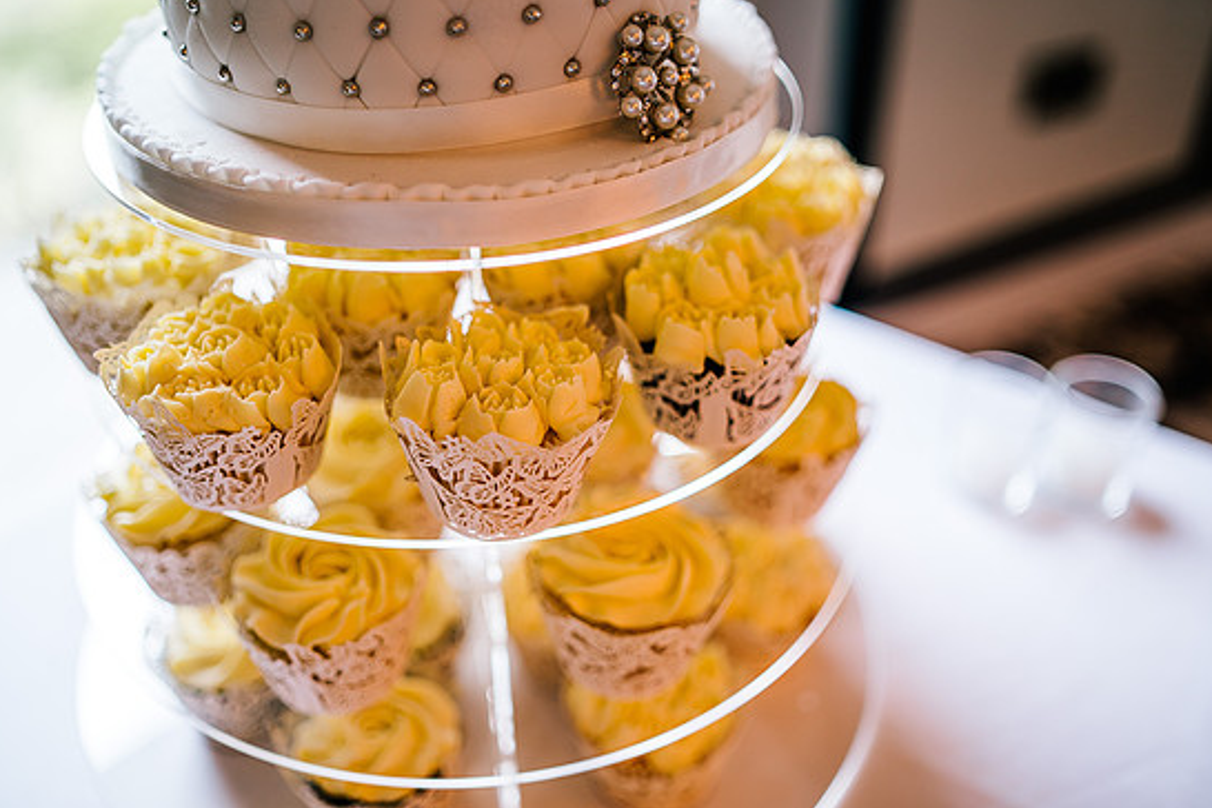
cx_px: 584
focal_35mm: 38
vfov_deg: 35.1
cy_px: 403
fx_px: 1279
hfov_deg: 50.7
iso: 200
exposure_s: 1/250
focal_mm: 35
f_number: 1.4
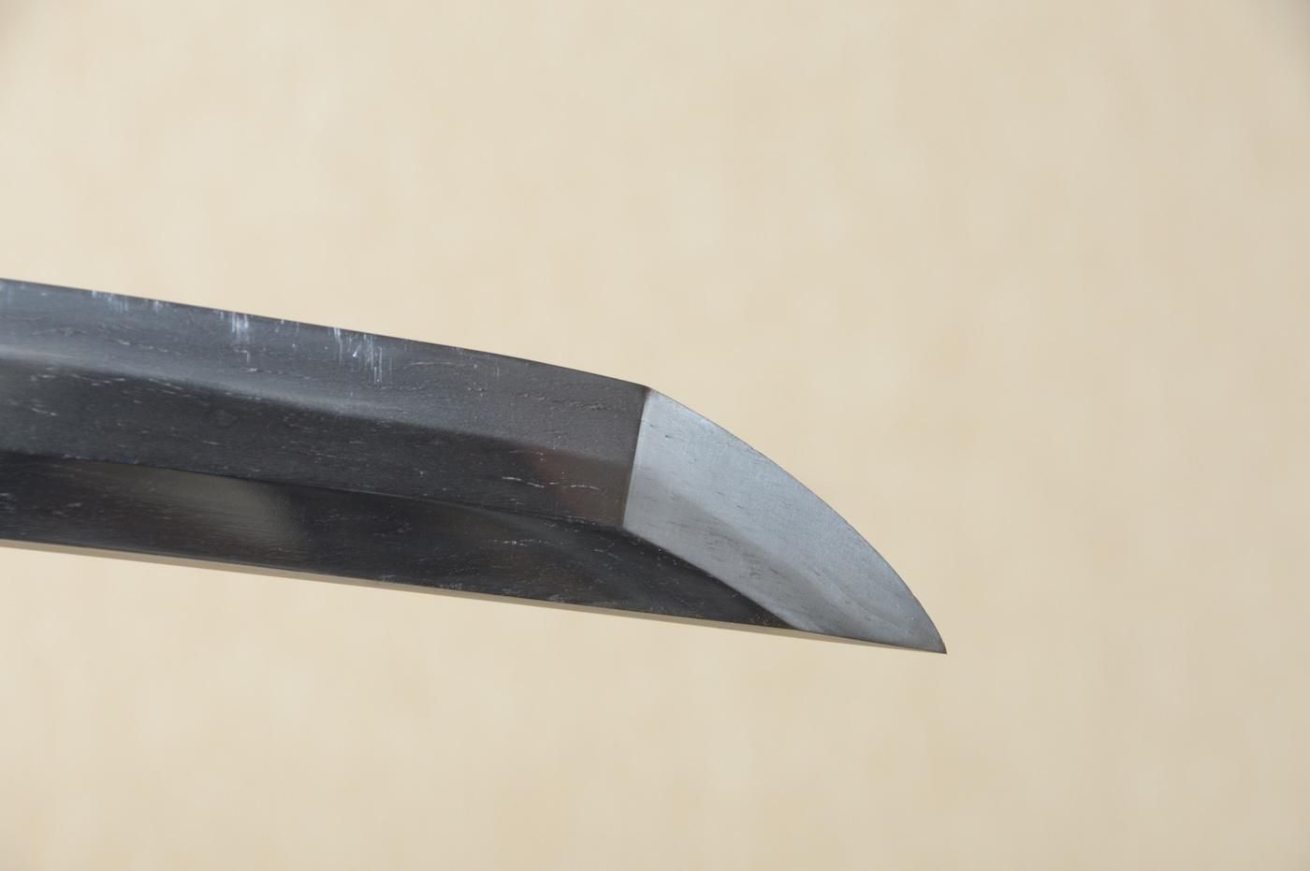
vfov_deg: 6.8
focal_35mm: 202
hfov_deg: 10.2
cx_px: 655
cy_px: 436
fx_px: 7363
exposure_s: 1/1.6
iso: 400
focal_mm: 135
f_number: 11
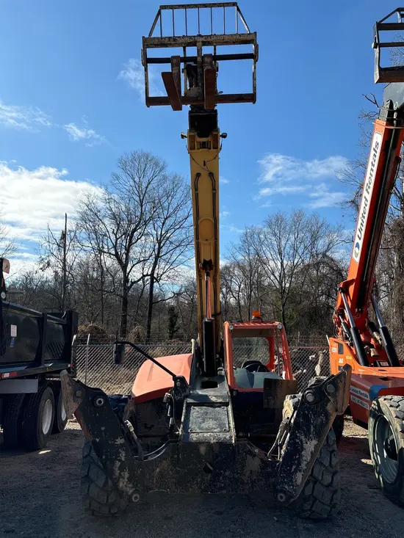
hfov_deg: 53.1
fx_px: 404
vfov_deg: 67.3
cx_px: 202
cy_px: 269
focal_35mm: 26
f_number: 1.6
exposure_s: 1/2857
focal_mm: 5.96
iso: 50
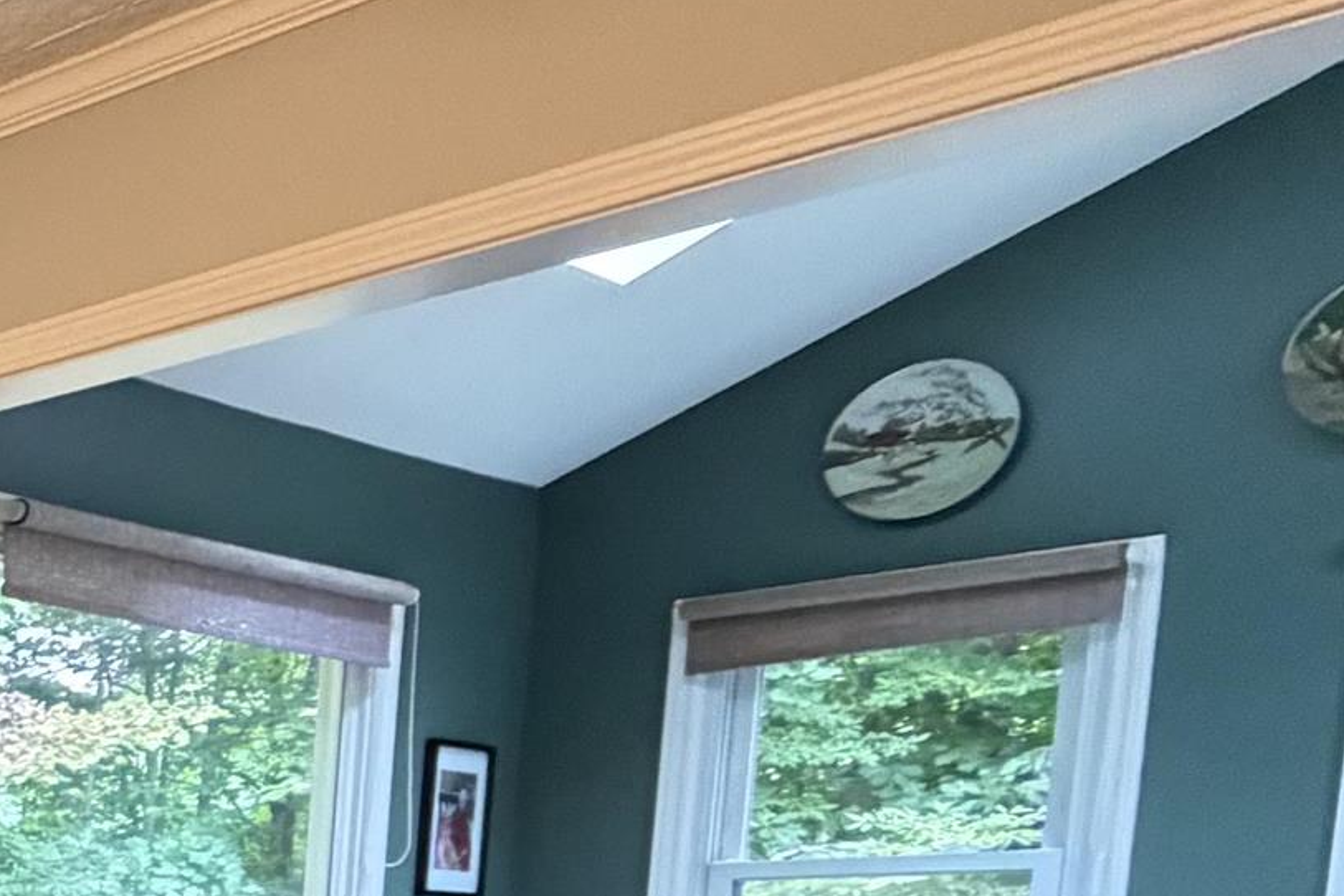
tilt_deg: -5.4
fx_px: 2053
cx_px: -954
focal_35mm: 55
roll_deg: +0.1
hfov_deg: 23.3
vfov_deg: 21.9
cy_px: 1199
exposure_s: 1/60
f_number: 2.2
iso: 800
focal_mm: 2.22
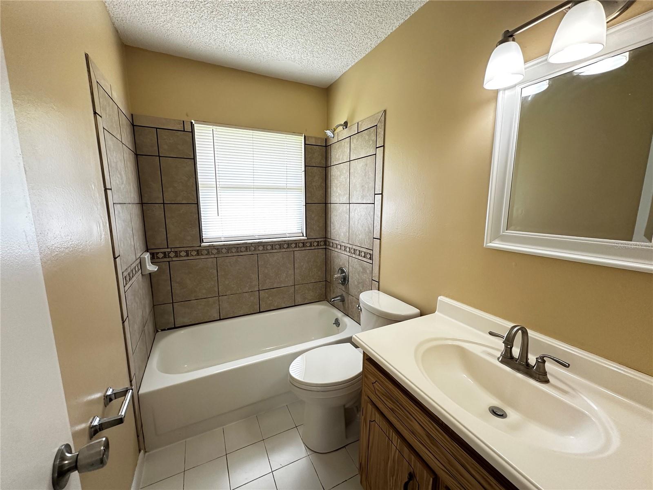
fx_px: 264
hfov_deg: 102.1
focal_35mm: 14
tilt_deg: -9.0
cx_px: 326
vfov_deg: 85.7
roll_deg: -0.5
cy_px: 245
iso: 320
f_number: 2.2
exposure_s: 1/120
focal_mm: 2.22
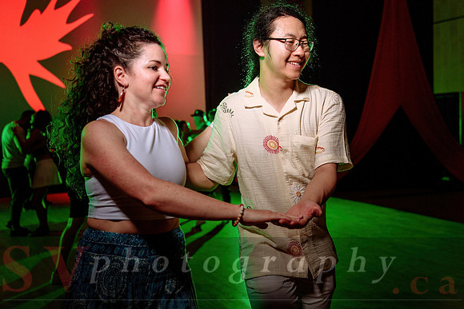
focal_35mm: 38
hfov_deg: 50.2
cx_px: 254
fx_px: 494
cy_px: 140
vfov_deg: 34.8
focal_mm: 35
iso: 1000
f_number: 2.8
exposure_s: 1/60
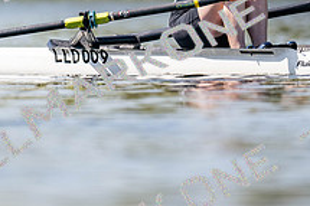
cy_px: -11
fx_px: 13948
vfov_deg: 0.8
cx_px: 222
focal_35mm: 1621
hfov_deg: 1.3
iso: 280
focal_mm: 600
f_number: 4
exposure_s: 1/2500
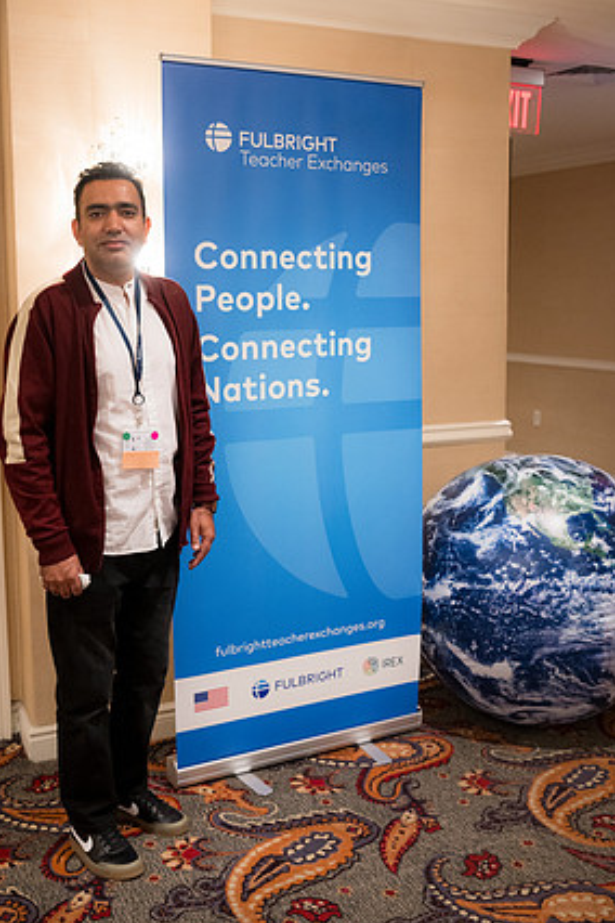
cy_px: 451
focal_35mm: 37
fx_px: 948
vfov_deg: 51.9
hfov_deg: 35.9
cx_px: 295
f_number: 3.2
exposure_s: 1/160
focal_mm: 35
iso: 2500
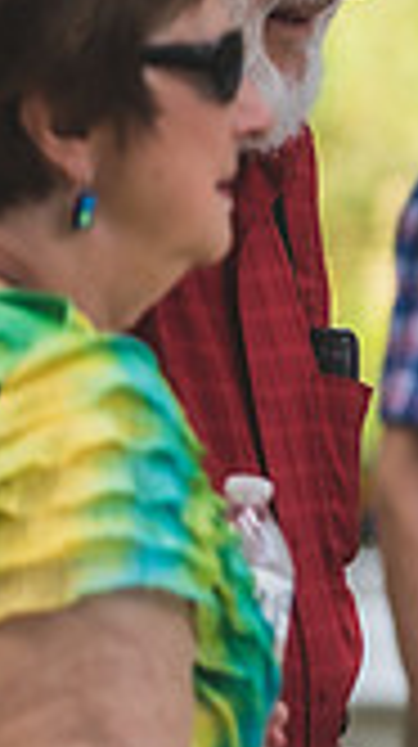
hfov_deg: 2.4
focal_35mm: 494
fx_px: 9764
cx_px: 1258
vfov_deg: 4.4
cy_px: 277
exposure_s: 1/400
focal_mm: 135
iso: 250
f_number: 2.8
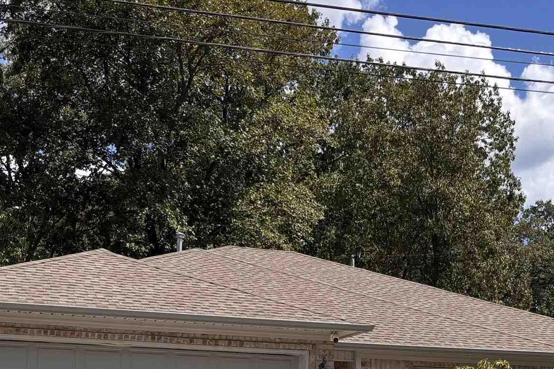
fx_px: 1108
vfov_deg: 18.3
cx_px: 379
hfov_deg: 27.9
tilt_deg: +3.1
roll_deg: -0.9
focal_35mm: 72
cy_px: 388
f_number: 1.6
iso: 50
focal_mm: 5.96
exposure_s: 1/3650
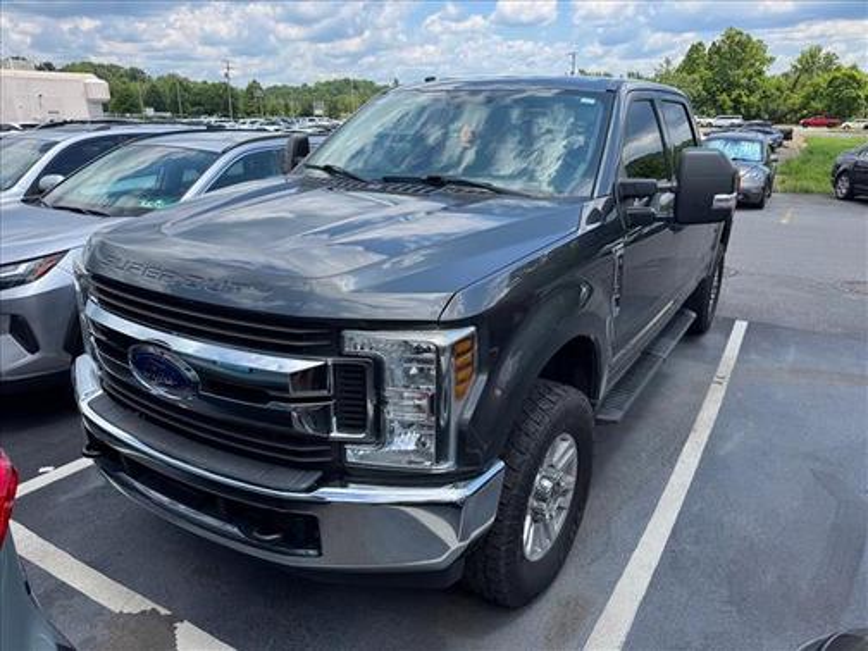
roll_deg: +0.3
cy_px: 326
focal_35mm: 24
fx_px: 602
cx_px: 434
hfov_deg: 71.6
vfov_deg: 56.8
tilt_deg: -19.2
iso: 80
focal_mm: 6.76
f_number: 1.78
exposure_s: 1/2174
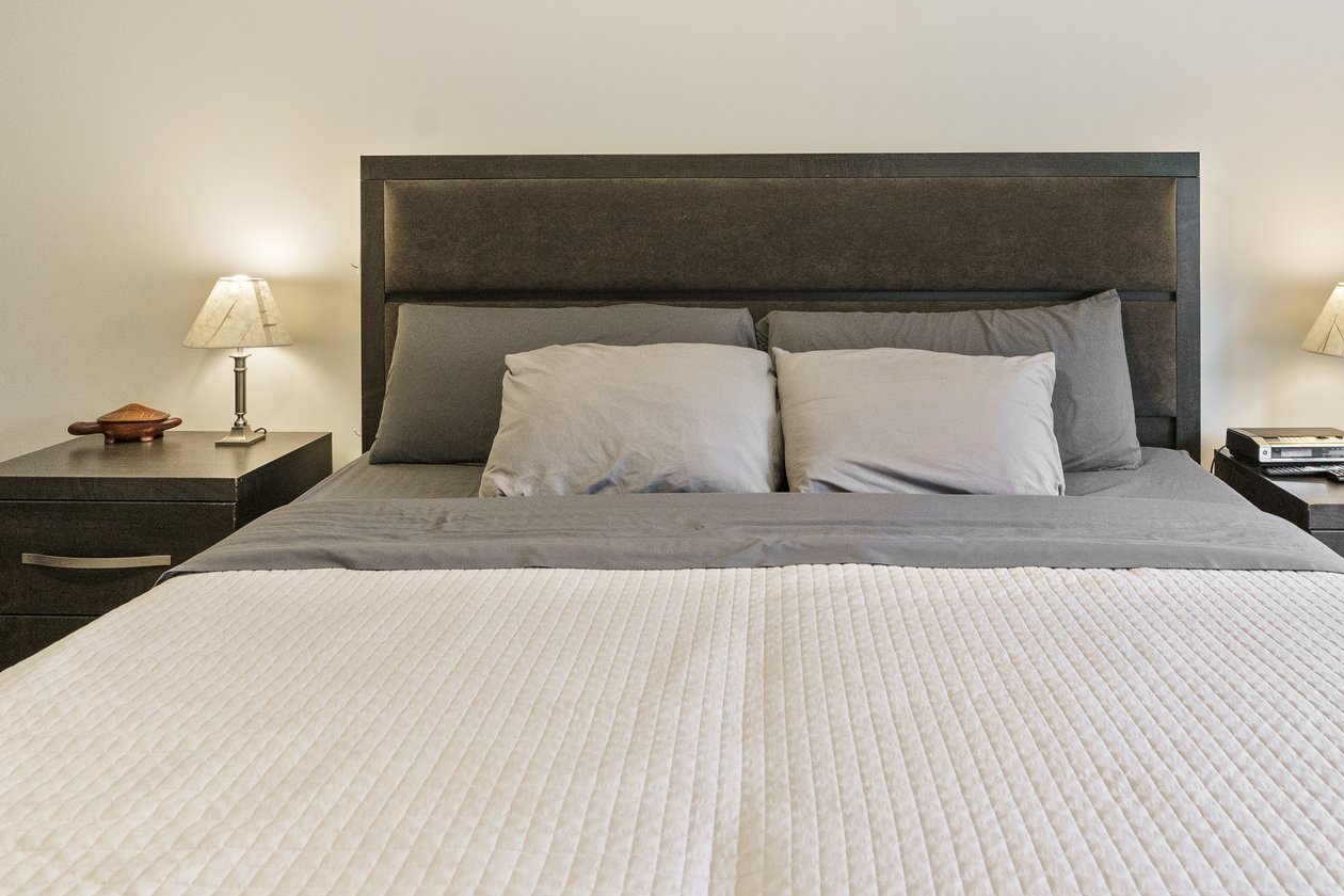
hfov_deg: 68.9
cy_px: 258
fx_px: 971
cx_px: 785
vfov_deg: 48.2
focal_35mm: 26
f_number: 6.3
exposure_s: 1/30
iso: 5000
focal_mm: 16
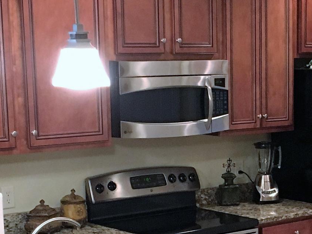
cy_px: 223
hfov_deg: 18.6
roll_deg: +0.0
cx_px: 309
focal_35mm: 103
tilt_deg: -11.8
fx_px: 928
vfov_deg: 14.2
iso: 160
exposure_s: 1/30
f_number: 2.2
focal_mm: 4.15
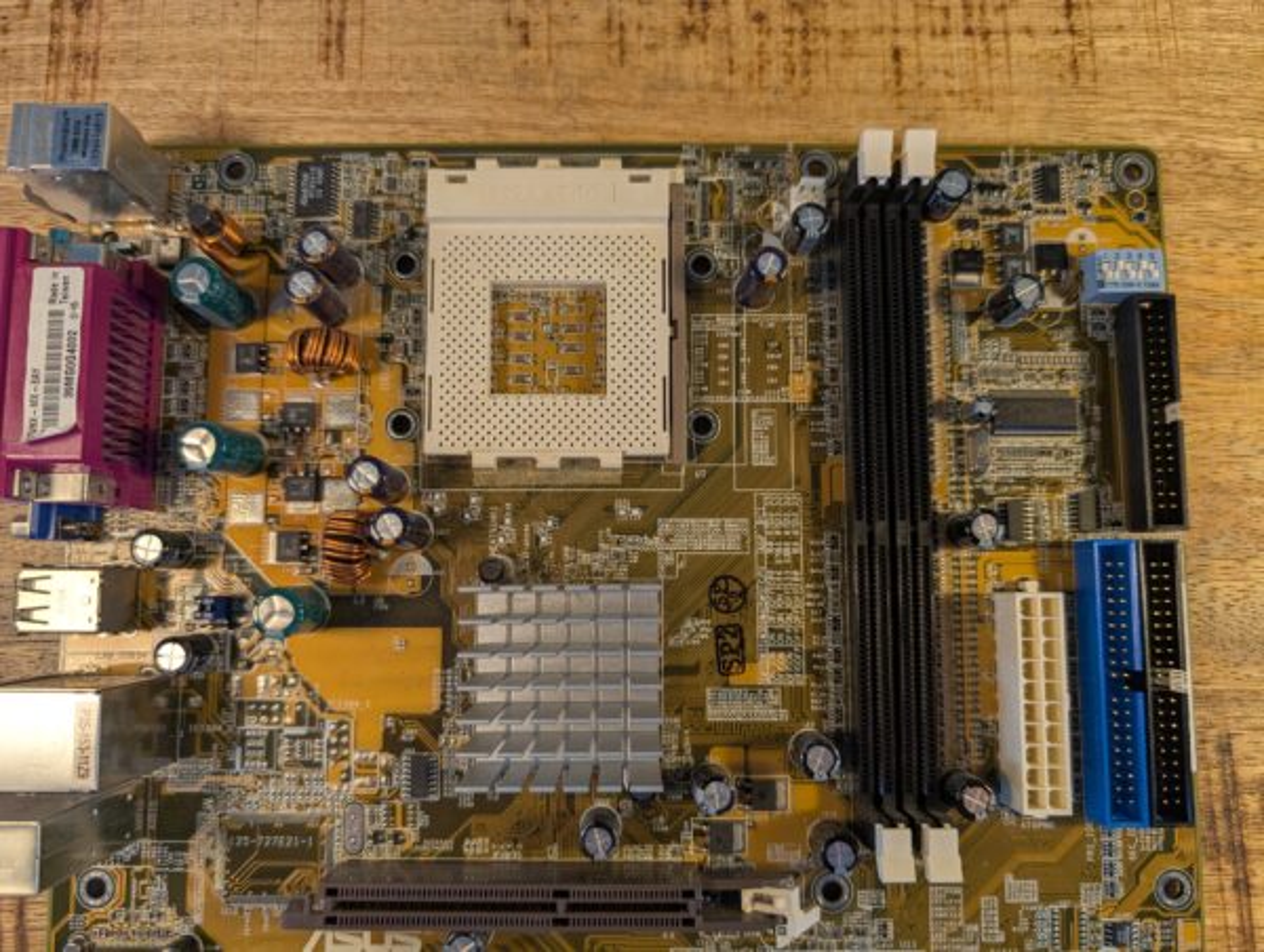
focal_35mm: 24
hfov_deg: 71.5
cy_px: 476
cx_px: 632
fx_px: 878
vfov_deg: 57.0
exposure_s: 1/100
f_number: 1.68
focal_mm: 6.9
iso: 45
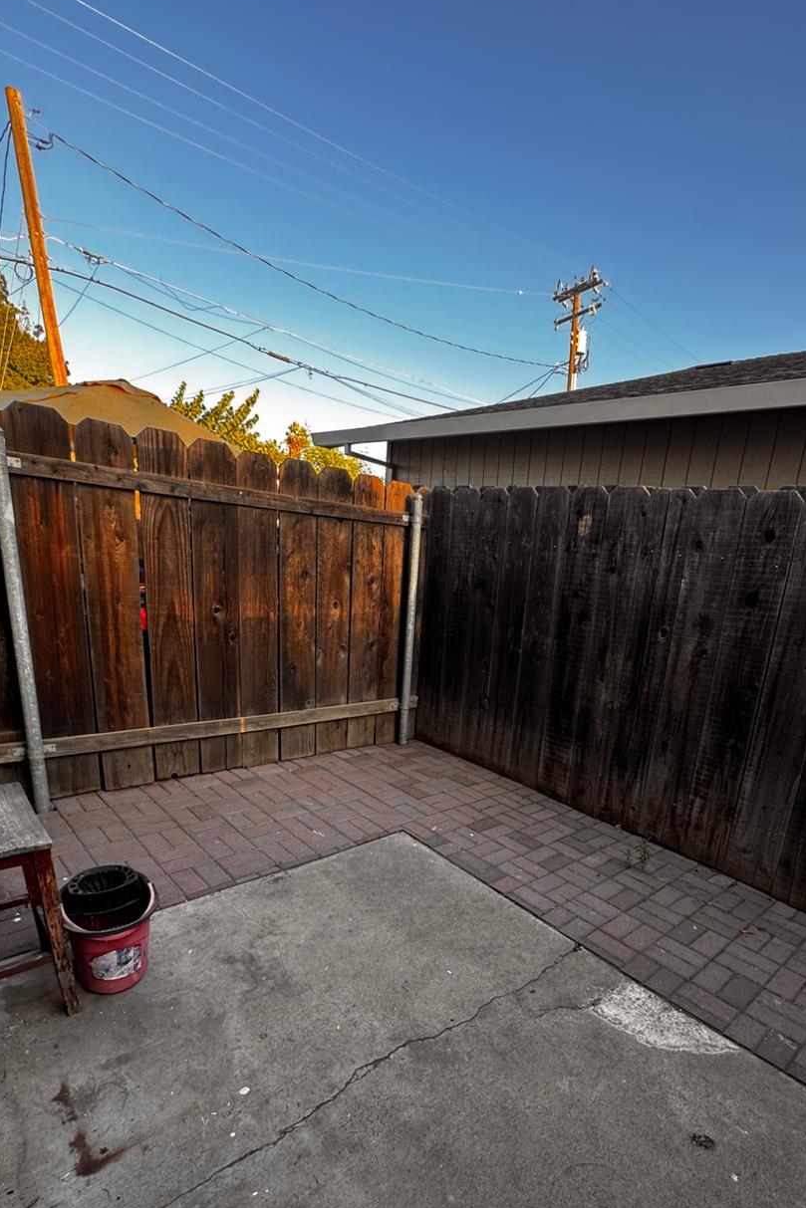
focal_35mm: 18
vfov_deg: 88.7
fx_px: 604
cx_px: 477
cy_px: 731
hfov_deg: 66.9
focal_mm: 2.22
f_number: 2.2
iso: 64
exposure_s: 1/99
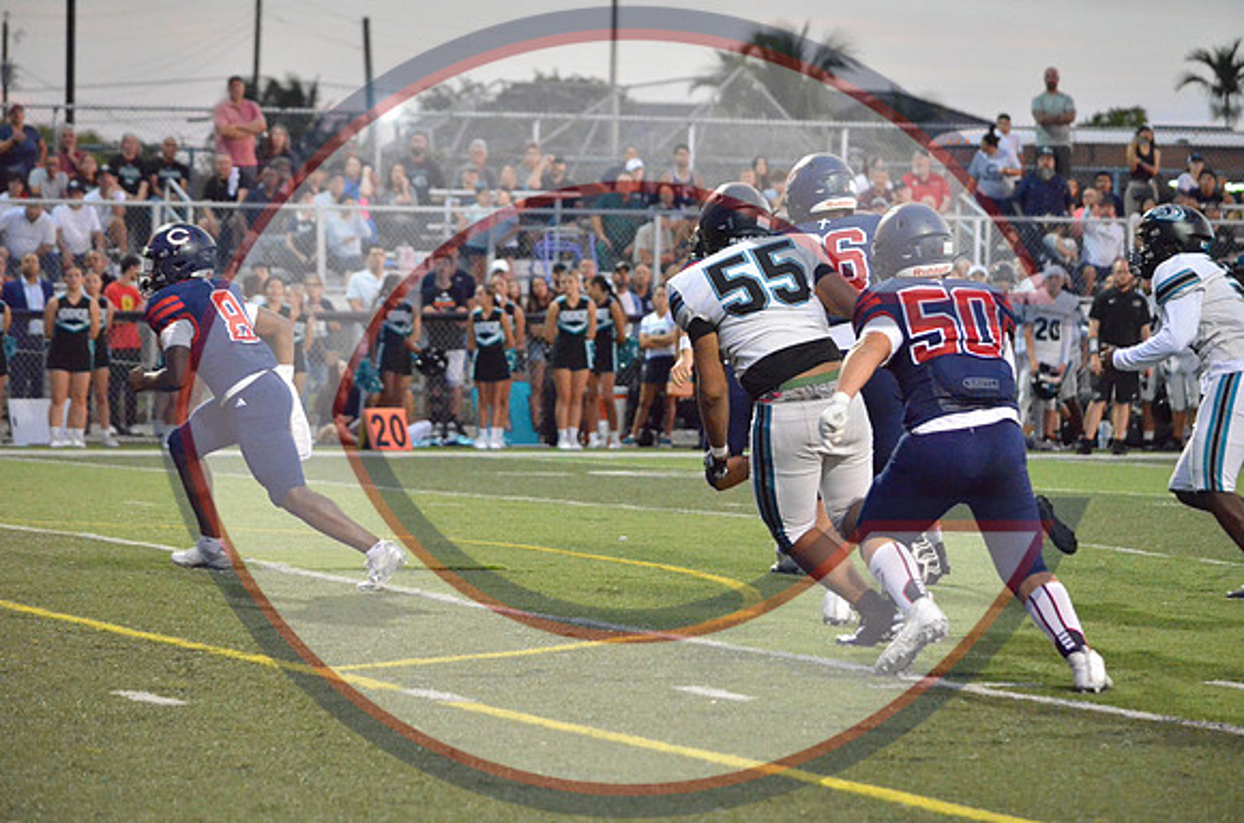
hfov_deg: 11.4
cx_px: 622
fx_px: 6206
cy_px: 412
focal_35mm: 180
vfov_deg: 7.6
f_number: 4.8
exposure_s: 1/500
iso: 6400
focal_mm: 120
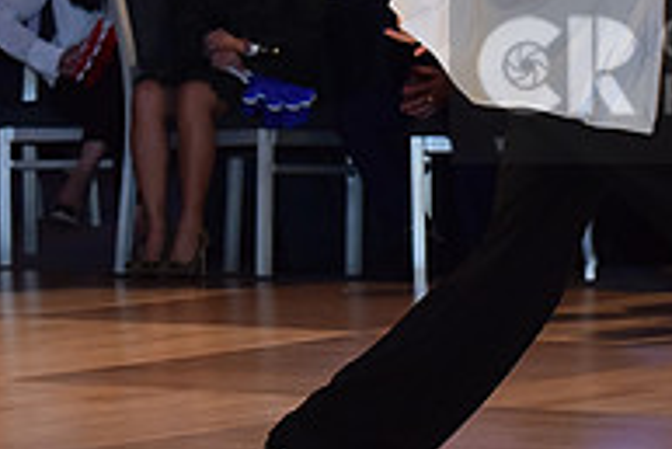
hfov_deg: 6.5
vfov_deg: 4.4
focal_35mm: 315
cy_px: 71
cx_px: 829
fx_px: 5884
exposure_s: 1/320
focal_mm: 105
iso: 2000
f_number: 4.5
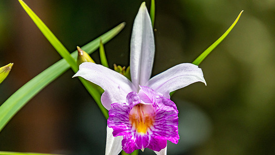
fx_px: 4945
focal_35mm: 678
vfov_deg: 1.8
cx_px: 138
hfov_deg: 3.2
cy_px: 84
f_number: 8
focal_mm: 400
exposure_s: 1/640
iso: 400
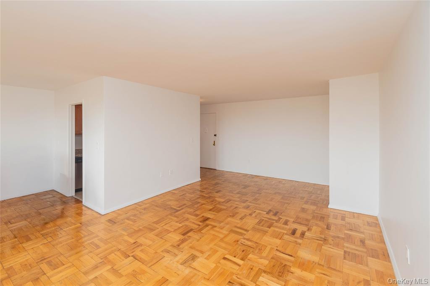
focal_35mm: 15
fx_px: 179
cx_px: 215
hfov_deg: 100.4
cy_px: 143
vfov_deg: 77.3
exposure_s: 1/60
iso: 900
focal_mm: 10
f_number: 5.6
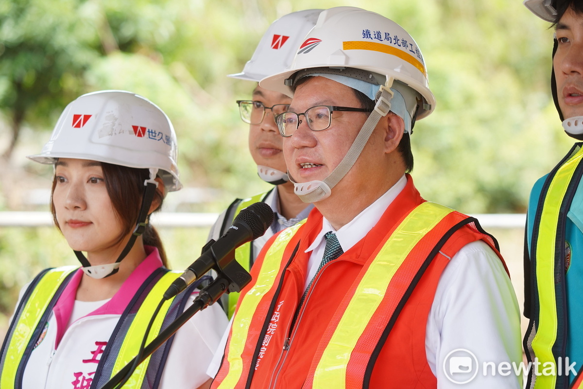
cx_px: 292
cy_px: 194
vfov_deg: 10.9
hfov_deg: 16.3
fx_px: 2040
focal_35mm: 126
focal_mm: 126
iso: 250
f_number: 5
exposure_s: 1/160
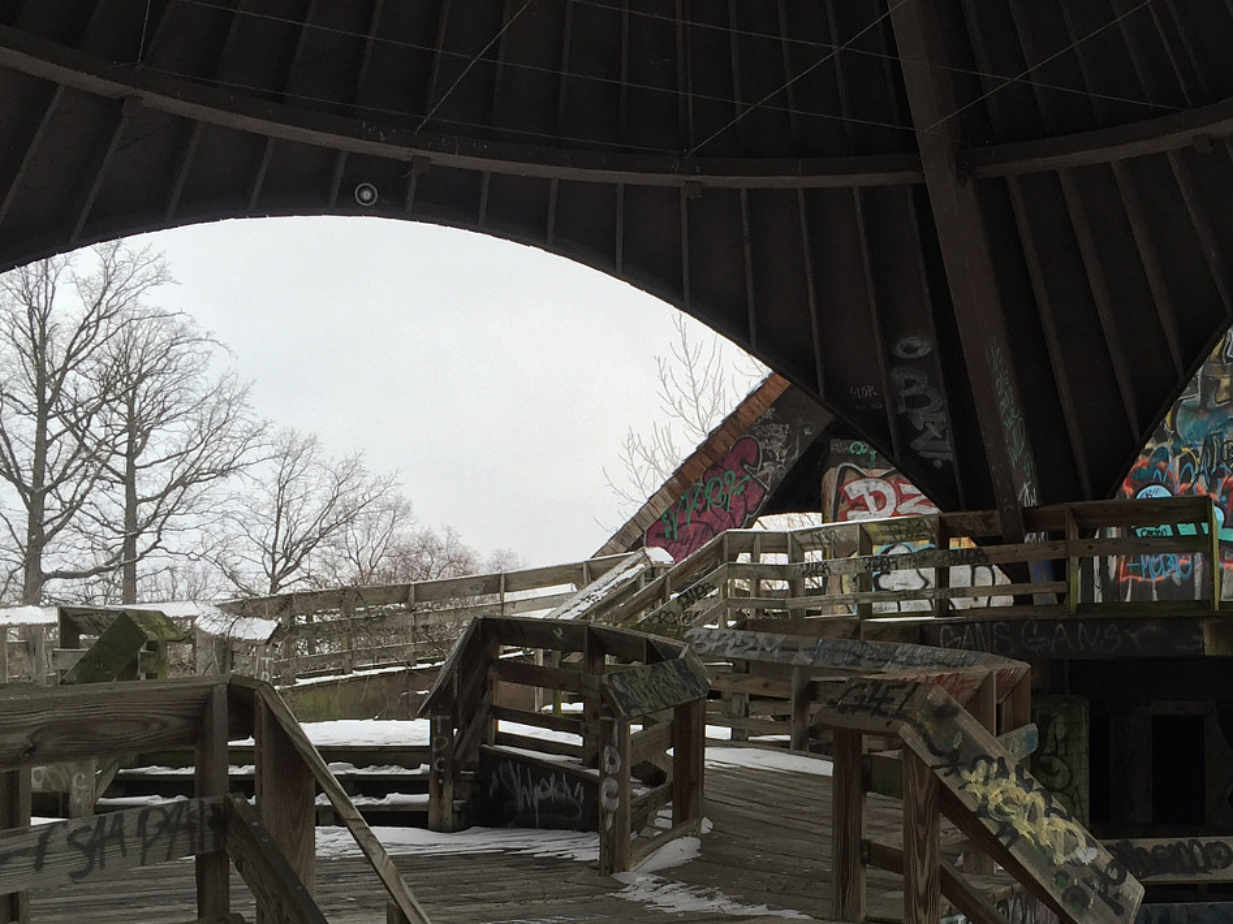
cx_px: 922
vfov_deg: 29.2
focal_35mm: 49
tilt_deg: +1.1
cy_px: 687
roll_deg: +0.0
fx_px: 1745
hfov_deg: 38.0
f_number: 2.2
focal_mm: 4.15
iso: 32
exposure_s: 1/186
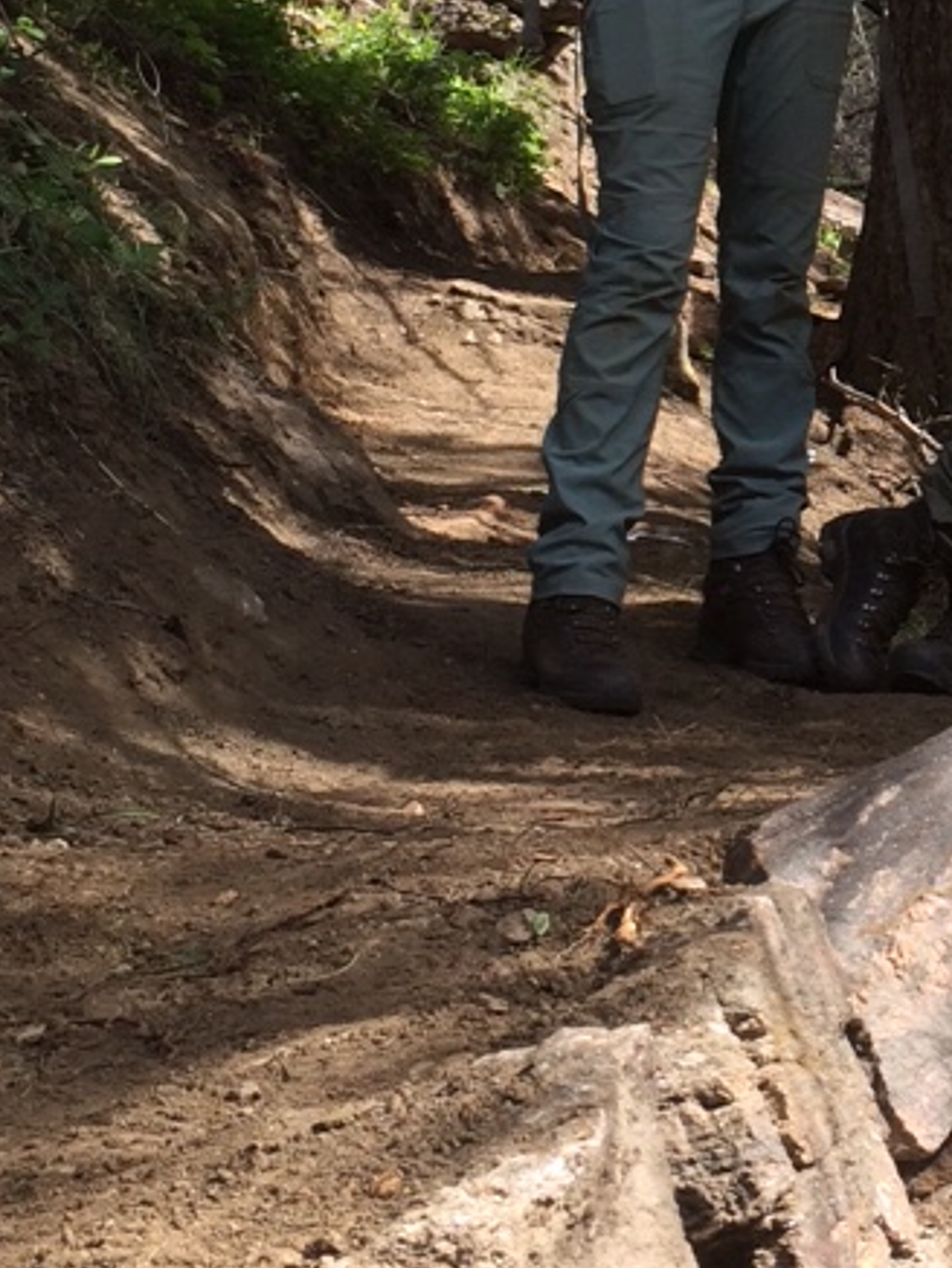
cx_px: 1100
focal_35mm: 85
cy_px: 206
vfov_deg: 22.6
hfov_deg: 16.7
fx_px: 3115
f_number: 2.2
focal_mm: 4.15
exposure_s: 1/554
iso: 32
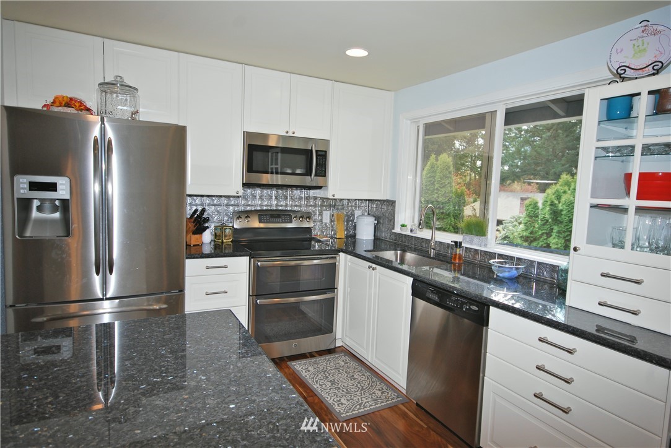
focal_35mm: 21
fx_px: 392
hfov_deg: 81.2
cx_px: 336
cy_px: 224
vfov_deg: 59.6
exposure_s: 1/60
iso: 220
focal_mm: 14
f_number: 5
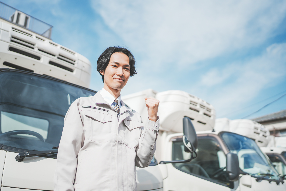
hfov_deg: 54.4
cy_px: 96
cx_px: 143
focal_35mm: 35
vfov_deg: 37.9
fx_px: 278
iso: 64
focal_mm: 35
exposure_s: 1/8000
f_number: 1.4
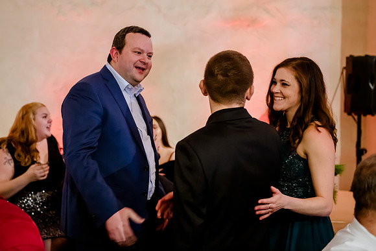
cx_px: 156
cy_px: 104
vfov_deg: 20.2
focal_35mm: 67
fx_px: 705
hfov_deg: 29.8
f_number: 2.8
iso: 5000
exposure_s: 1/100
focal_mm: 55
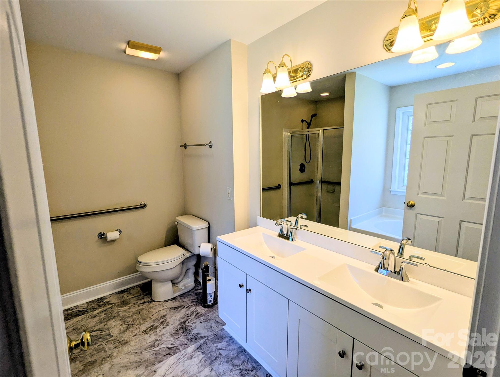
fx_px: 231
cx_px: 250
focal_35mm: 16
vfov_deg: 78.2
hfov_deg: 94.4
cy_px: 188
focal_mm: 2.35
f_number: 2.2
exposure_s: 1/120
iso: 44
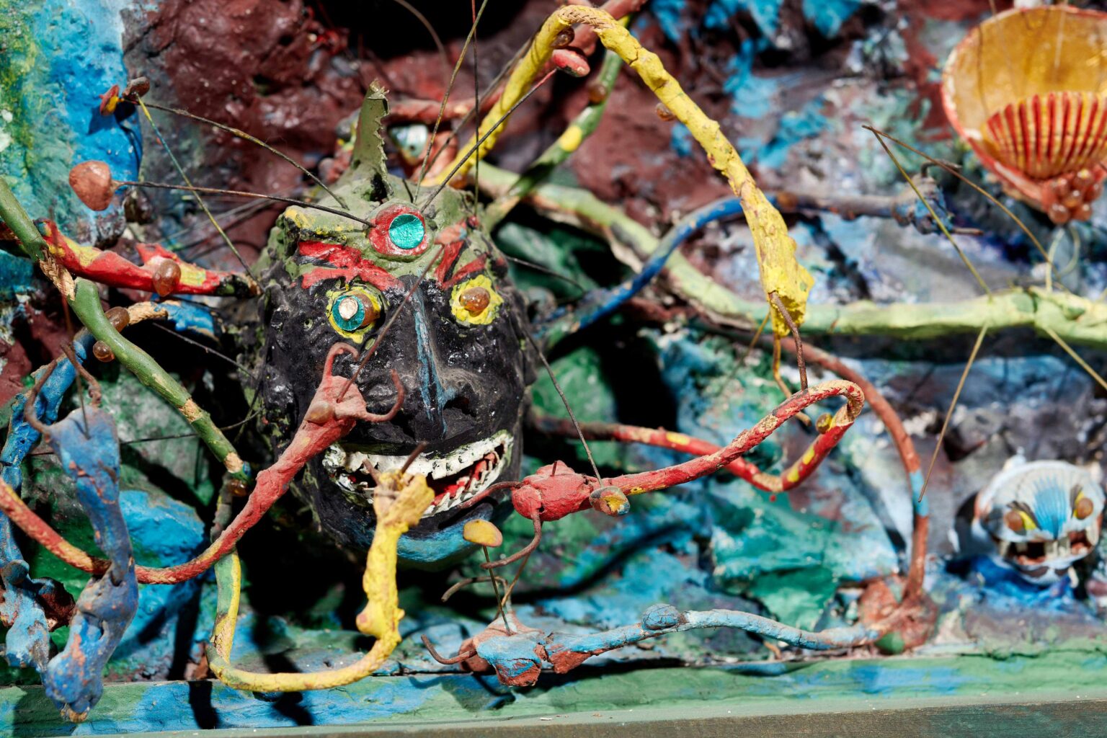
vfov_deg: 22.6
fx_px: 1845
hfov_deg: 33.4
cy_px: 369
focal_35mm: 60
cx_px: 554
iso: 40
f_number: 7.1
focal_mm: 60
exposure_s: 1/125
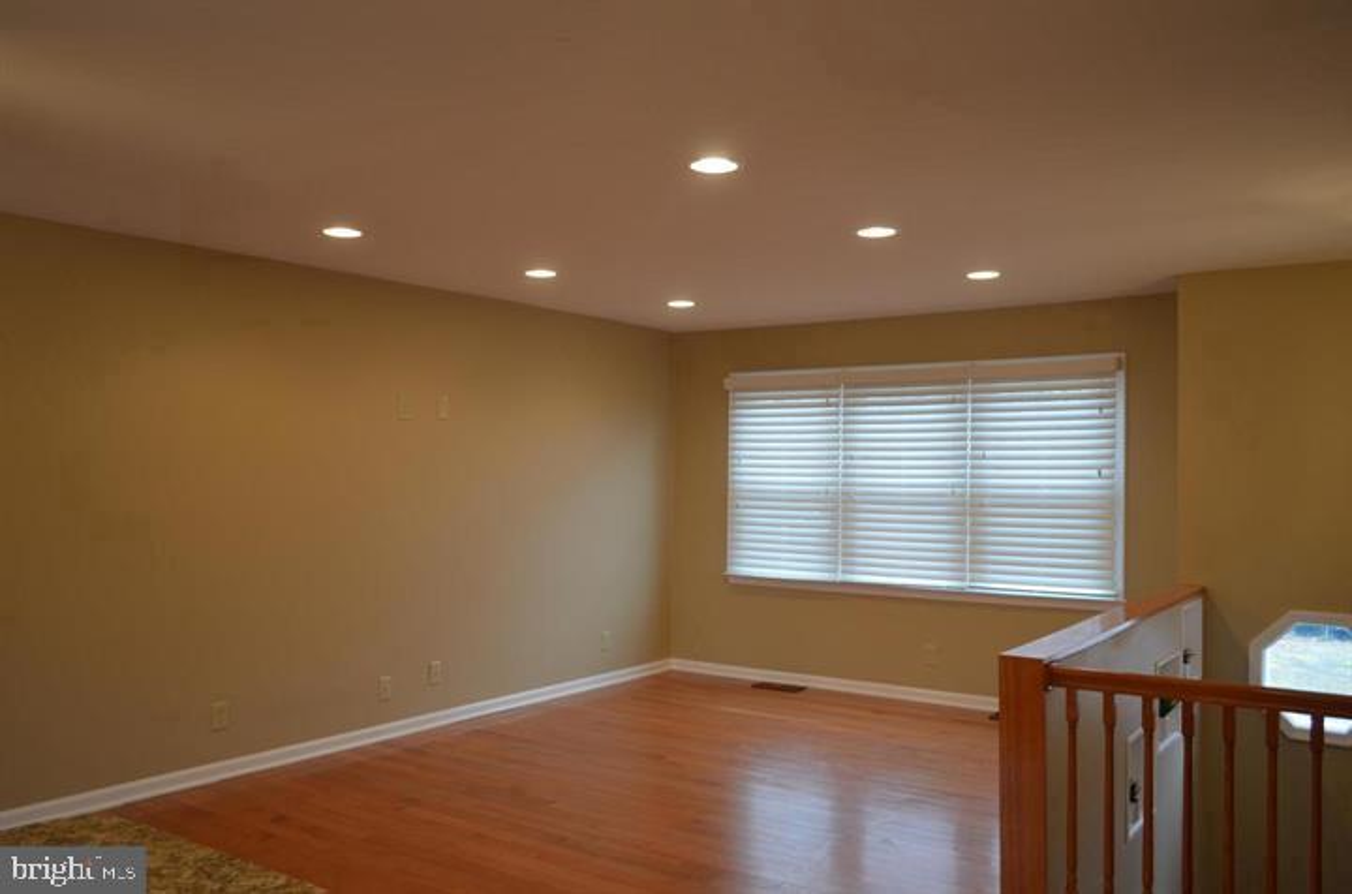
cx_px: 676
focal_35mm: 30
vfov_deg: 43.4
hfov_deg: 62.1
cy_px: 447
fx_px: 1124
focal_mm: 20
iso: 450
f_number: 4
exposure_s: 1/60
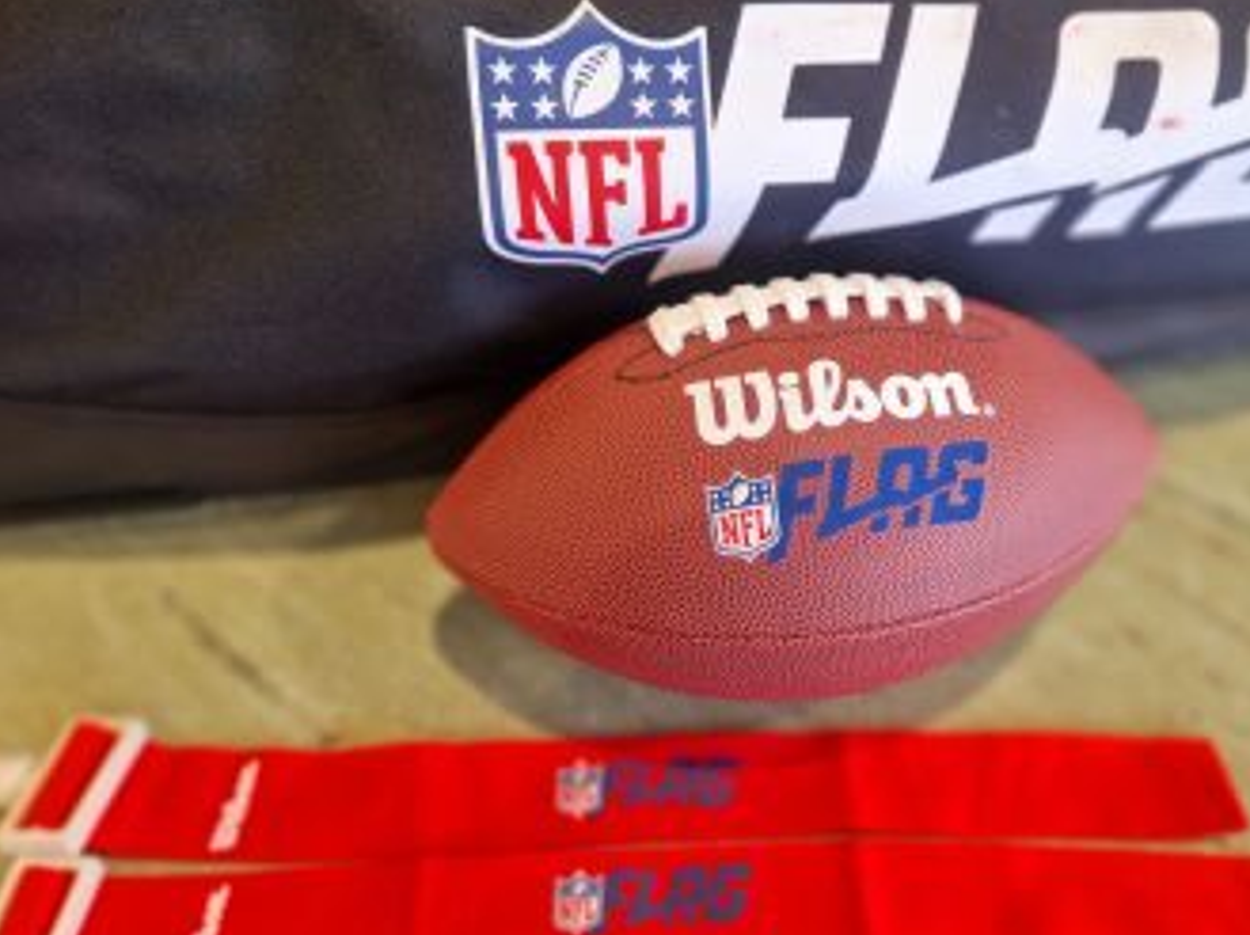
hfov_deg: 62.9
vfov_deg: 49.6
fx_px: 1010
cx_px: 748
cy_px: 426
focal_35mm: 28
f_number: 1.8
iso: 160
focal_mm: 5.4
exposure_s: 1/100
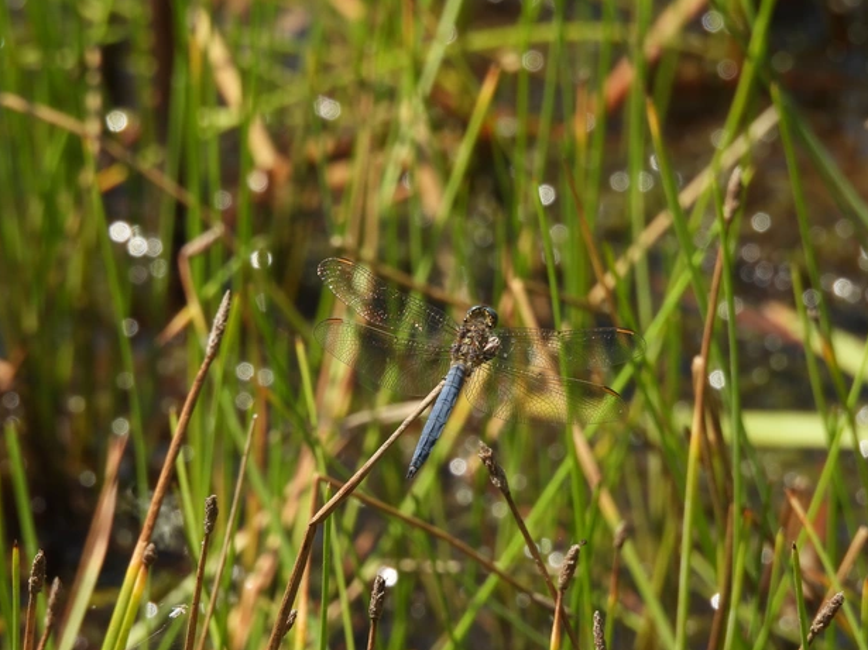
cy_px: 327
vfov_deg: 1.8
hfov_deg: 2.4
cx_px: 419
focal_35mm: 833
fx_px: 20883
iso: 100
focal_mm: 143
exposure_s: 1/320
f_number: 6.3
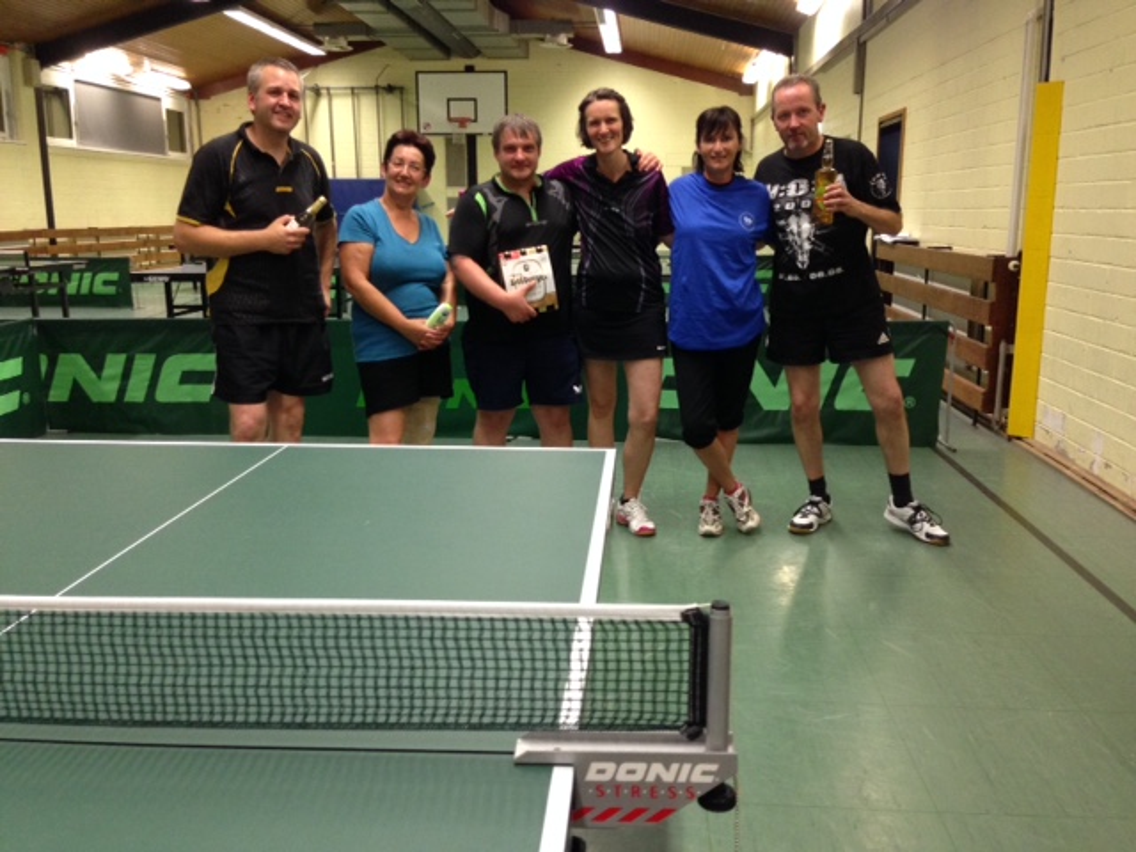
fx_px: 1083
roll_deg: +1.7
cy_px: 426
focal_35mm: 33
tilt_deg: -10.7
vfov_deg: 42.9
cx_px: 568
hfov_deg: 55.4
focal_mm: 4.12
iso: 160
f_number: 2.4
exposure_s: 1/20
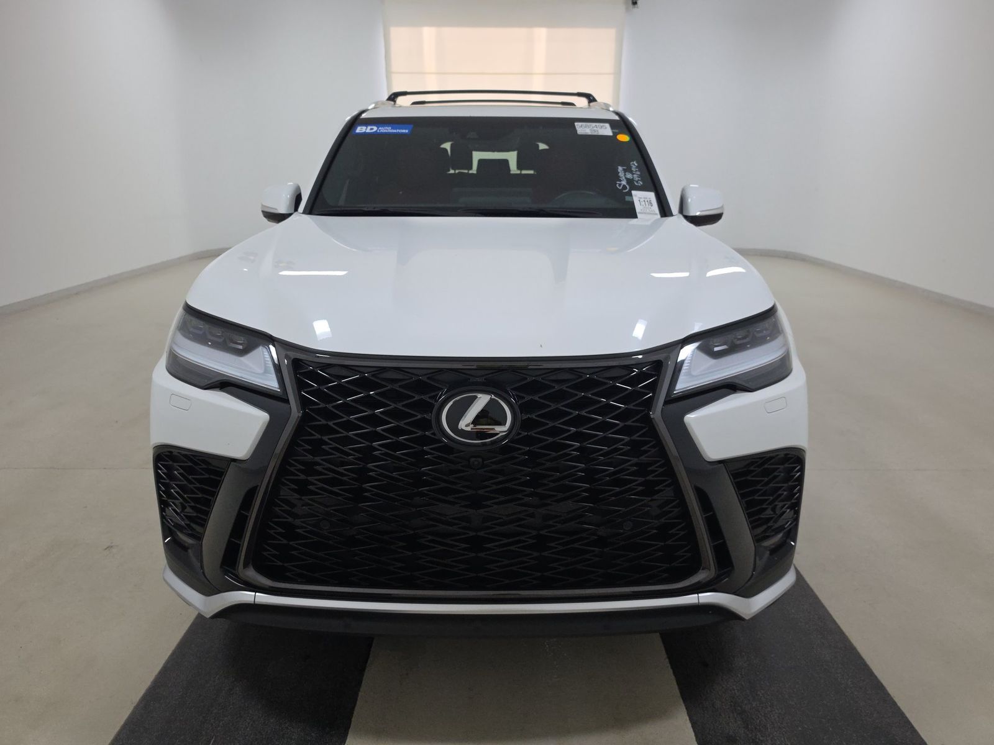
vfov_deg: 58.9
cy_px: 372
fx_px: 660
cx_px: 497
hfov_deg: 73.9
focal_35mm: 23
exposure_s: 1/100
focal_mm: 6.5
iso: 184
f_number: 1.4
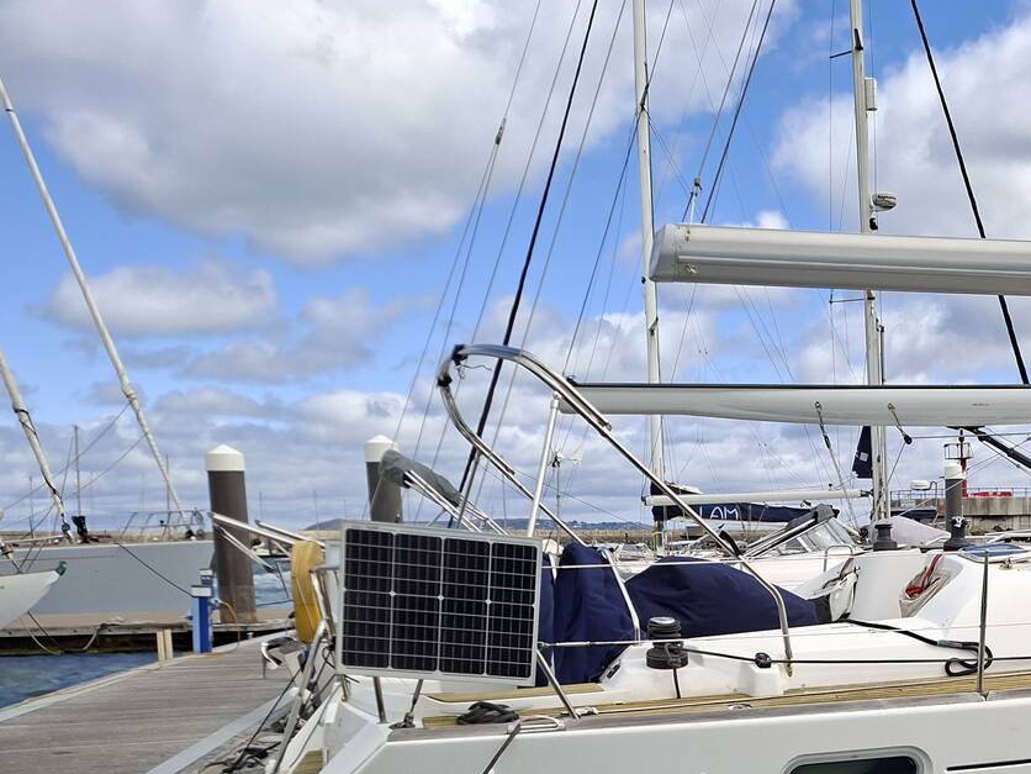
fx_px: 1310
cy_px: 707
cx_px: 927
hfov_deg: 39.8
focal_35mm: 44
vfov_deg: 31.2
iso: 40
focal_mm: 5.54
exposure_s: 1/2070
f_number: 1.8
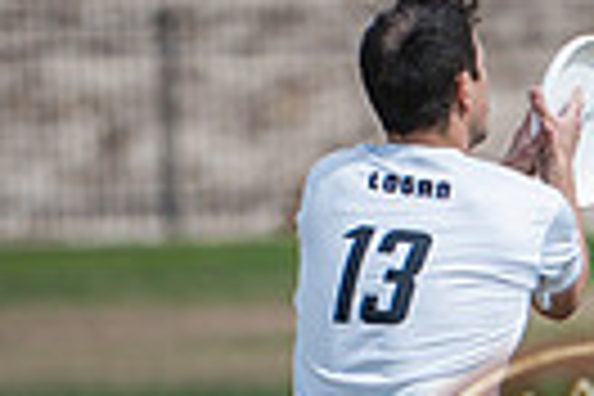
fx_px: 16664
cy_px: 513
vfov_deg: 1.4
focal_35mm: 1010
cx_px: 1374
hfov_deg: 2.0
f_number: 3.2
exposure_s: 1/4000
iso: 160
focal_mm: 200
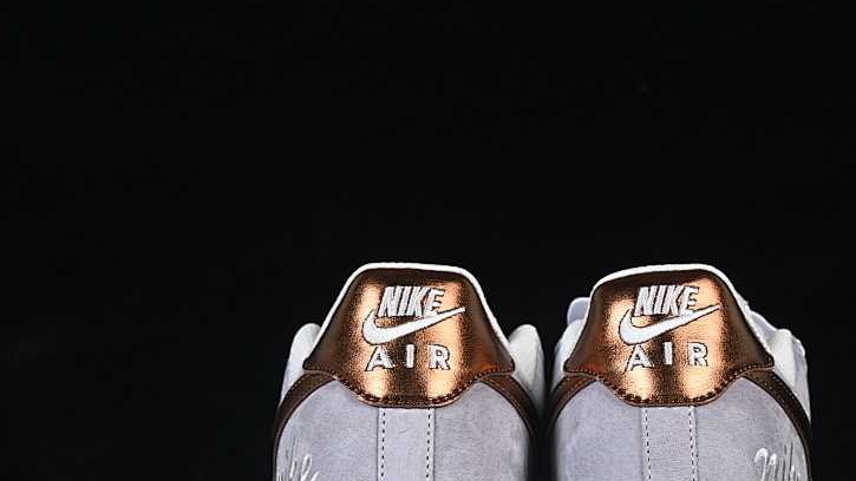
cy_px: 371
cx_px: 553
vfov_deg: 10.3
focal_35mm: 117
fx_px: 2656
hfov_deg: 18.3
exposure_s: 1/80
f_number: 8
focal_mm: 50
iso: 160
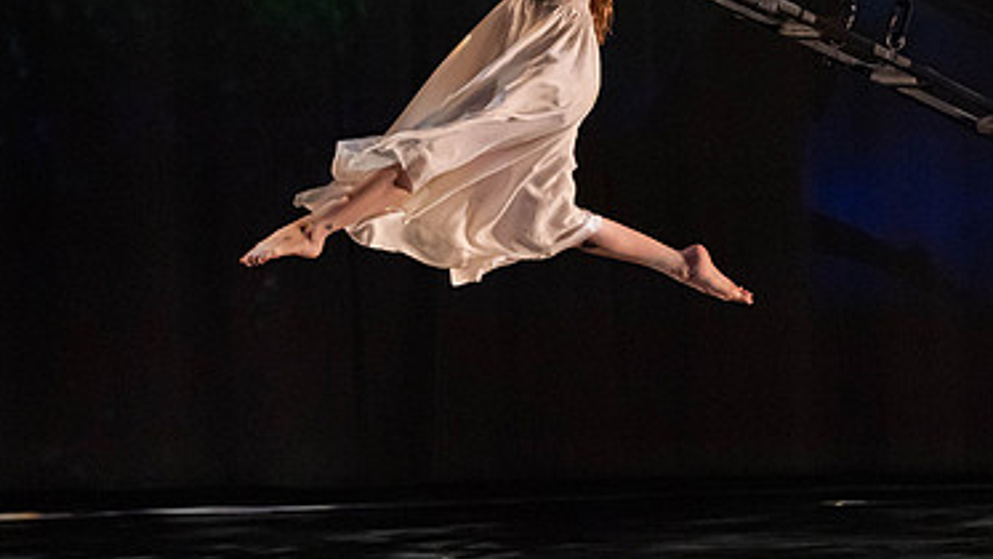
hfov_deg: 4.0
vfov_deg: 2.3
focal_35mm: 535
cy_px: 77
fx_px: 14090
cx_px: 624
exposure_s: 1/320
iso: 6400
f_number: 5.6
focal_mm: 279
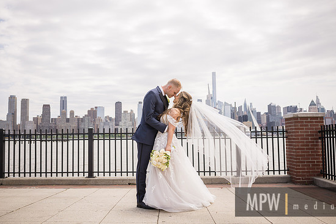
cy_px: 107
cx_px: 167
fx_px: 345
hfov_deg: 51.9
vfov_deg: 35.9
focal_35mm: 37
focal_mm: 35
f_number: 2.8
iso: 100
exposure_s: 1/1250
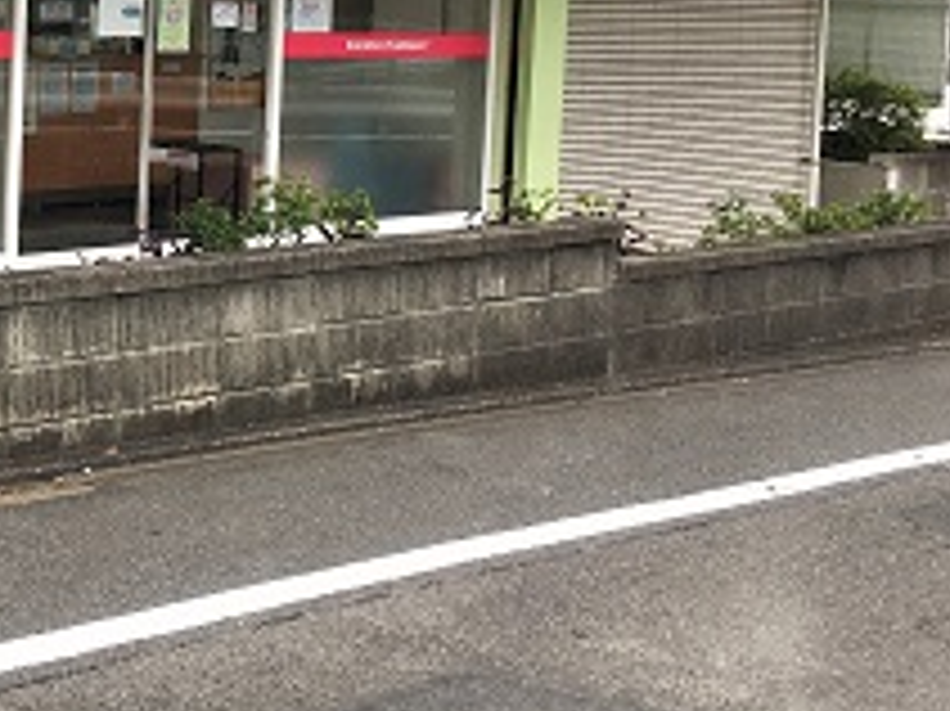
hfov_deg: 28.0
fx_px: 1810
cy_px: 32
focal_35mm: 66
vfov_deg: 21.6
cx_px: 50
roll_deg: -2.0
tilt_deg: -4.0
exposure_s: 1/388
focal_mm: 4.15
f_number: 2.2
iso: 25
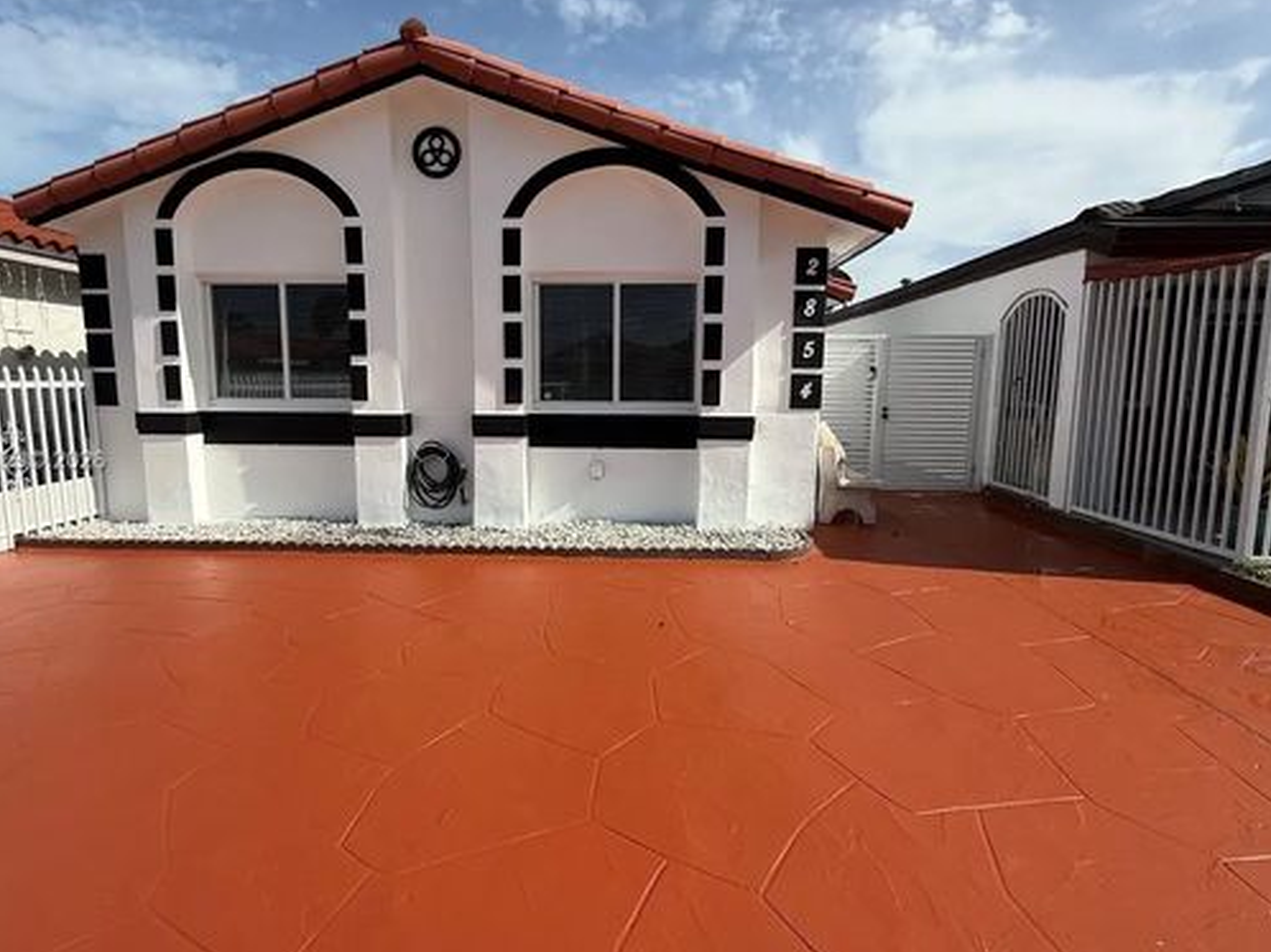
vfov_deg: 71.5
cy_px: 462
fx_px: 661
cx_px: 605
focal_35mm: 18
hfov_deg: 87.7
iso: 50
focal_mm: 2.22
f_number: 2.2
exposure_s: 1/2611
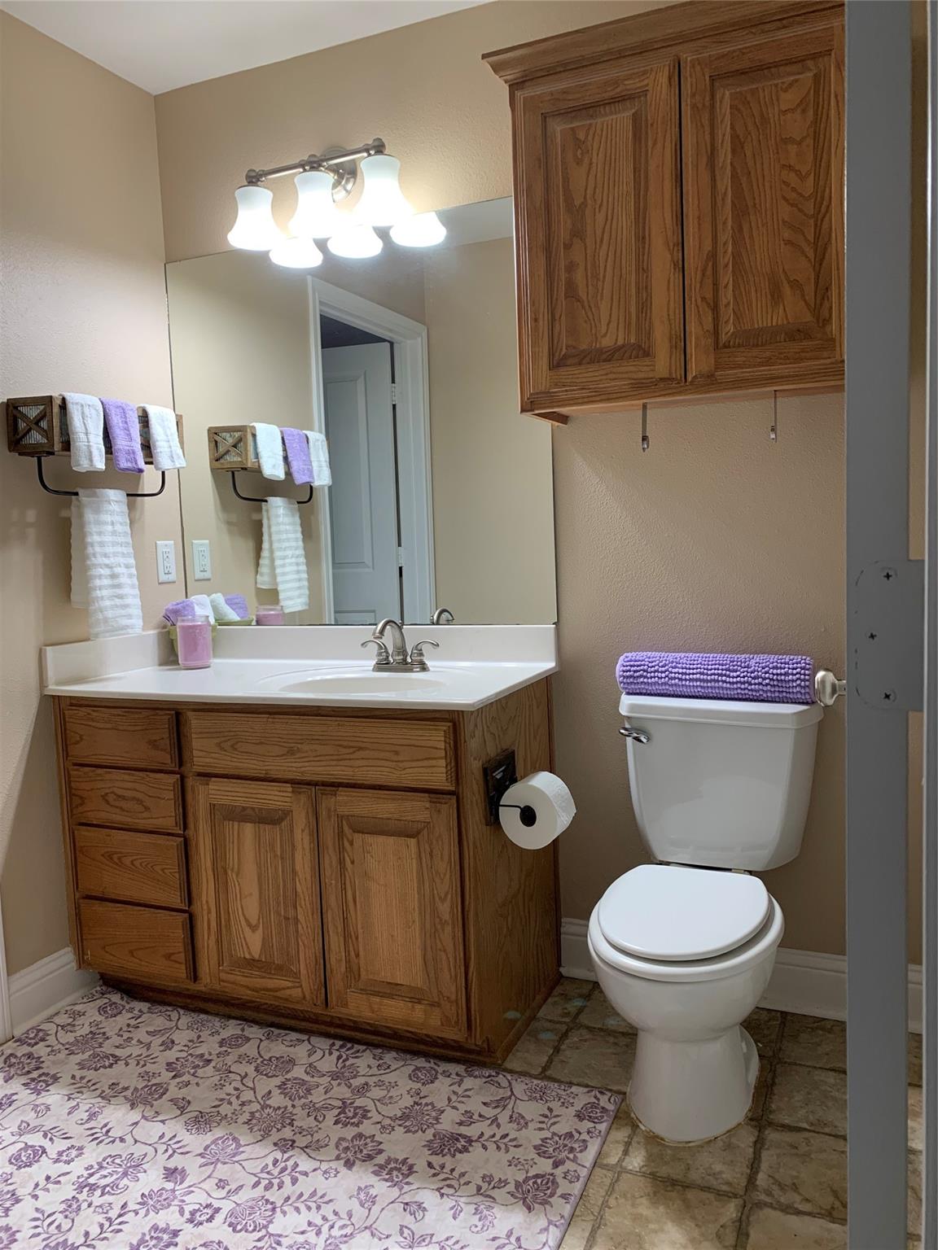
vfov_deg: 67.3
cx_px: 469
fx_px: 939
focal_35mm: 26
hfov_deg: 53.1
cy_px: 625
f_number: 1.8
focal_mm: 4.25
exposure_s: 1/121
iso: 100
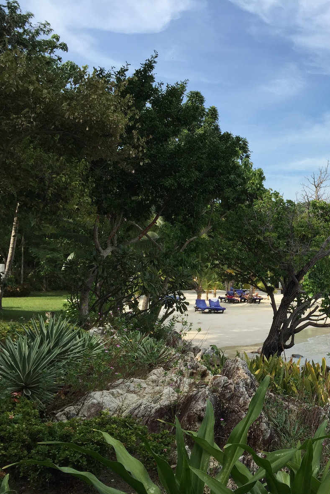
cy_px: 251
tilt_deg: +1.9
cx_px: 319
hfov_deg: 30.6
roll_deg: -0.1
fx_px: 564
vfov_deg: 47.4
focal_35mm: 41
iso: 32
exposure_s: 1/1647
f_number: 2.2
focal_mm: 4.15
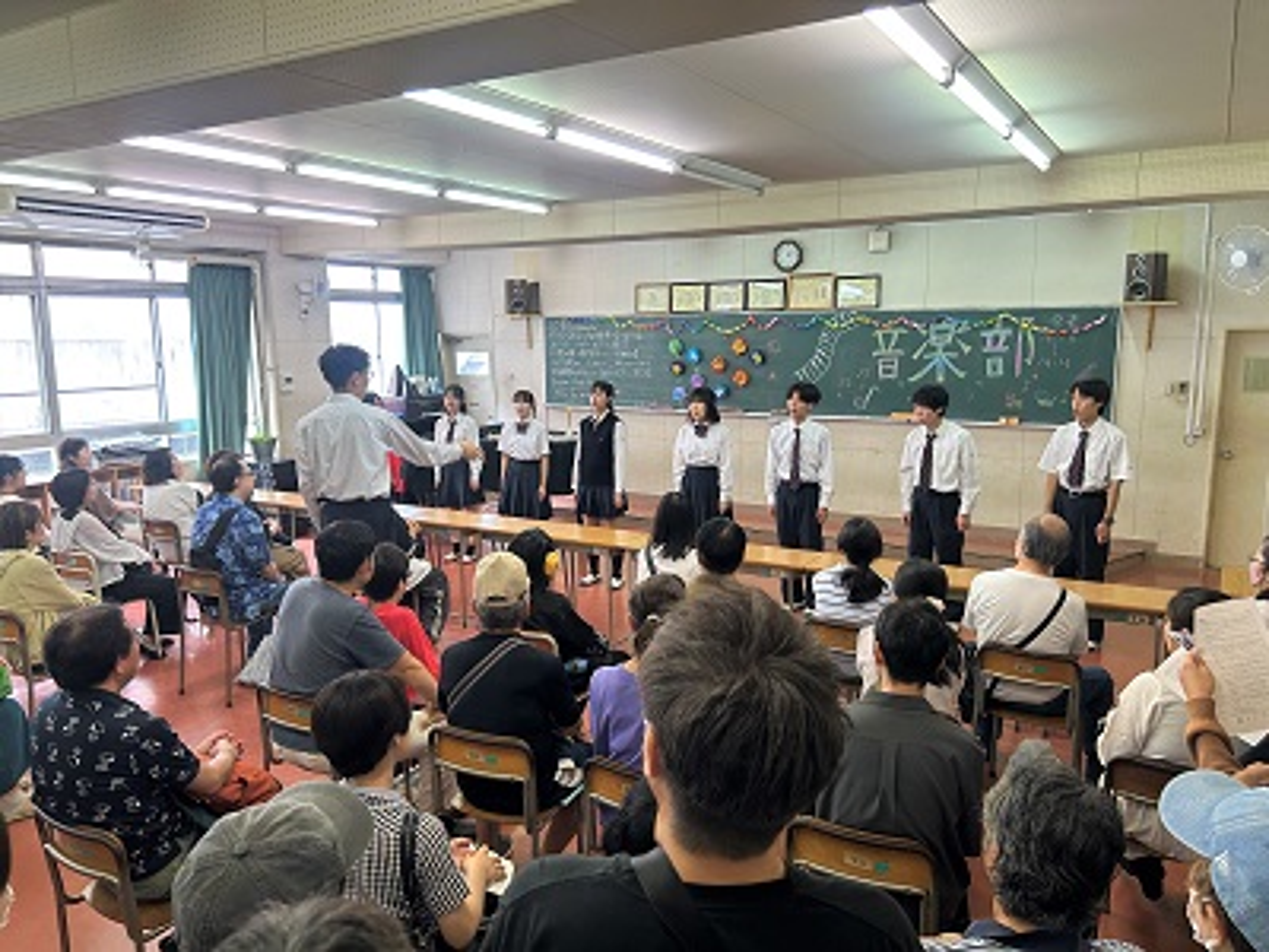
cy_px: 476
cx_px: 634
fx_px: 953
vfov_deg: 53.1
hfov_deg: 67.3
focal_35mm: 26
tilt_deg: -10.3
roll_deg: +0.8
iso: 100
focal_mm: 5.7
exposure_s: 1/100
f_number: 1.5
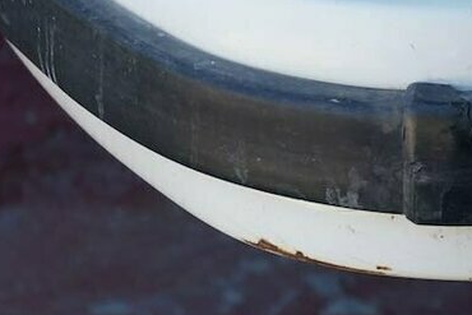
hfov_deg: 8.8
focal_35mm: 227
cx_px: 734
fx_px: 2977
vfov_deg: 6.1
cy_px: 81
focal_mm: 70
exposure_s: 1/250
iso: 400
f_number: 5.6
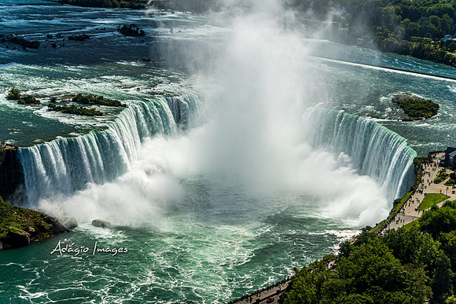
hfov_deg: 28.6
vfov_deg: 19.3
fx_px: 893
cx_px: 228
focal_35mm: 70
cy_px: 152
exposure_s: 1/1000
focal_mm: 47
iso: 100
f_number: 5.6
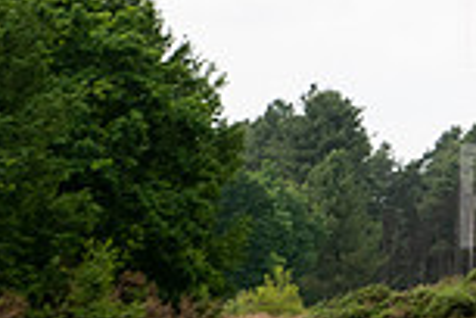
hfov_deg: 7.5
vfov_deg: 5.2
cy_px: 51
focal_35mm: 265
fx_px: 3504
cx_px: 862
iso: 400
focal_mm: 70
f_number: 5.6
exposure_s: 1/1250
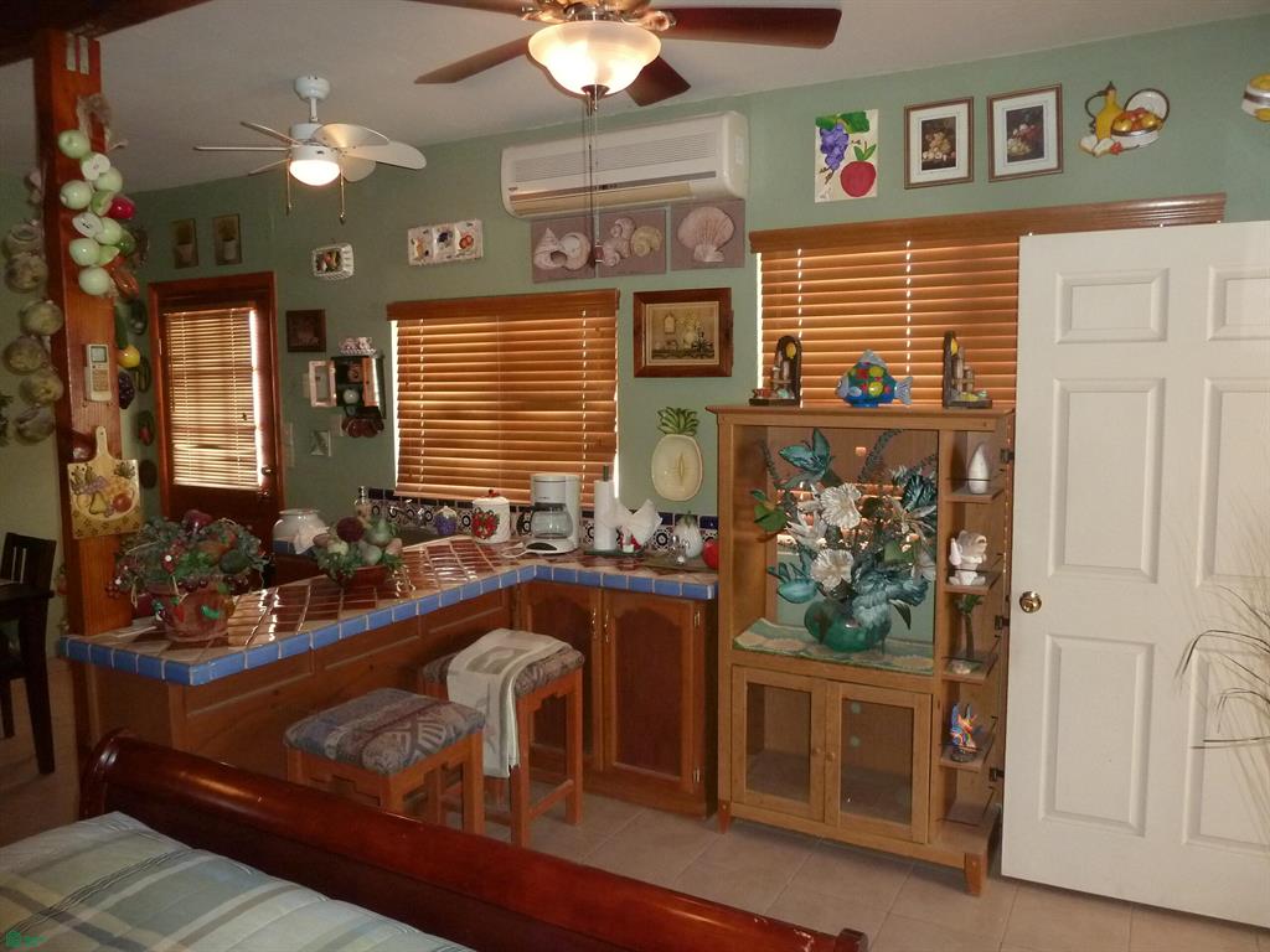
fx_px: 917
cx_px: 635
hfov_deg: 69.4
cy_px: 476
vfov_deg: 54.9
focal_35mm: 25
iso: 320
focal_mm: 4.1
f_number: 3.3
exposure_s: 1/30
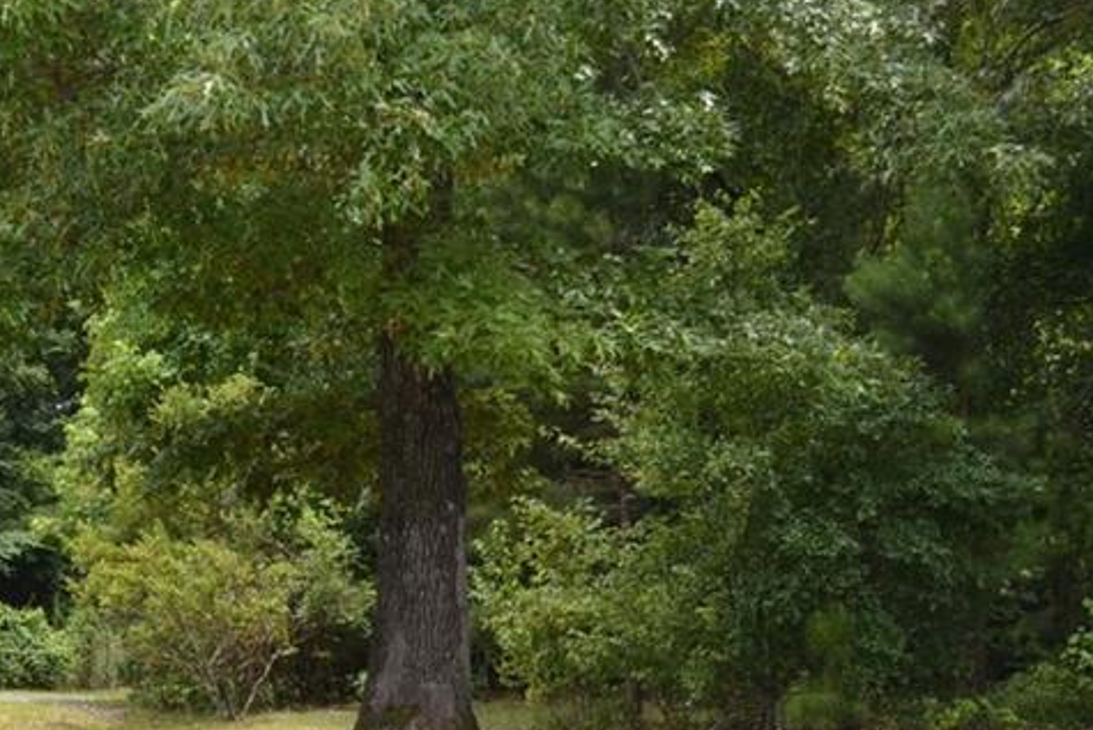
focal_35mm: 84
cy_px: 640
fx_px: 2551
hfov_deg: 24.0
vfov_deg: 16.1
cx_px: 345
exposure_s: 1/200
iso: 100
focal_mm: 26
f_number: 5
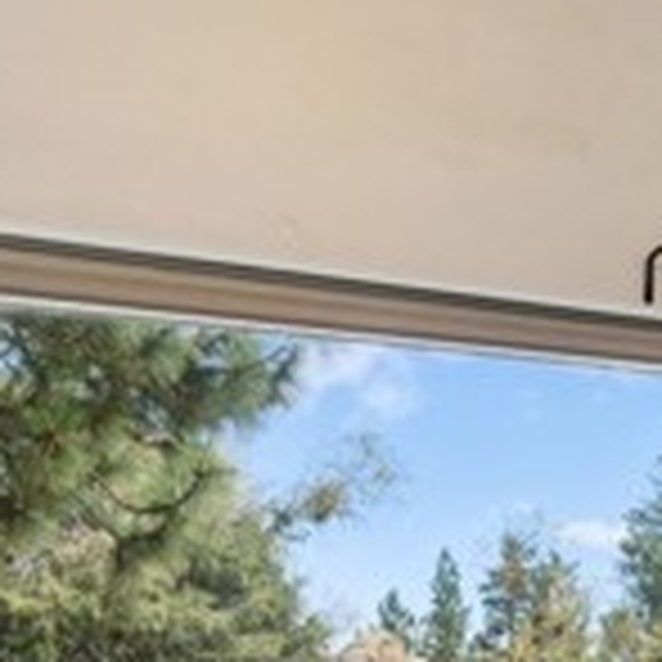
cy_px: 775
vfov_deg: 26.0
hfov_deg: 28.0
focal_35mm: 60
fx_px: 1293
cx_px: 549
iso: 100
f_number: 13
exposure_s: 1/10
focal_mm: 16.2
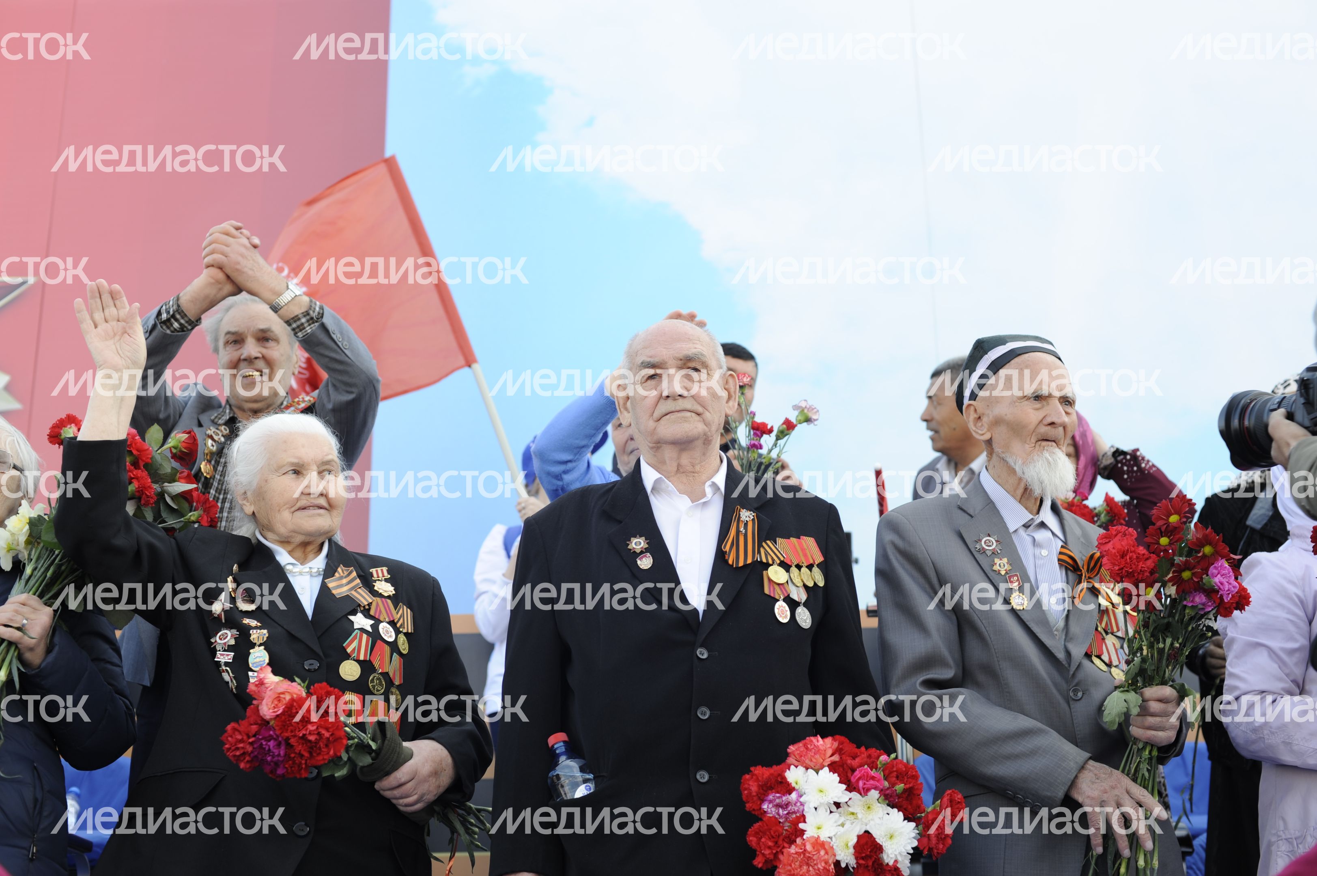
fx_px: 1828
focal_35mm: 50
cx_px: 658
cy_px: 438
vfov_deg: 27.0
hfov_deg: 39.6
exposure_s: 1/250
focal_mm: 50
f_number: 4.5
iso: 200
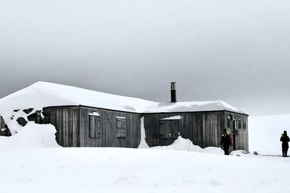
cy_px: 107
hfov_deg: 27.7
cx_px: 127
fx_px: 588
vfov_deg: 18.6
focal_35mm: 73
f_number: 7.1
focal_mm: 61
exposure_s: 1/3200
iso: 6400
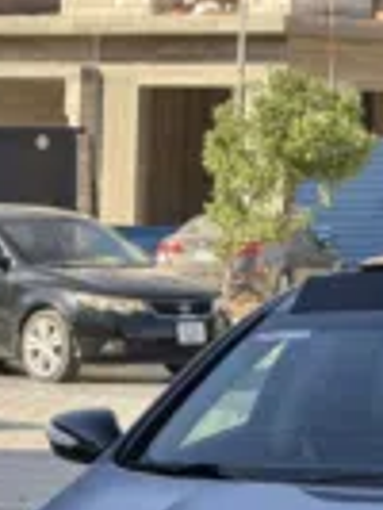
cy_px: 334
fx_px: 4433
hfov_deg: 4.9
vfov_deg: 6.6
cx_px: 440
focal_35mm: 301
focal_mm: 16.89
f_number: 2.8
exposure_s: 1/335
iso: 50
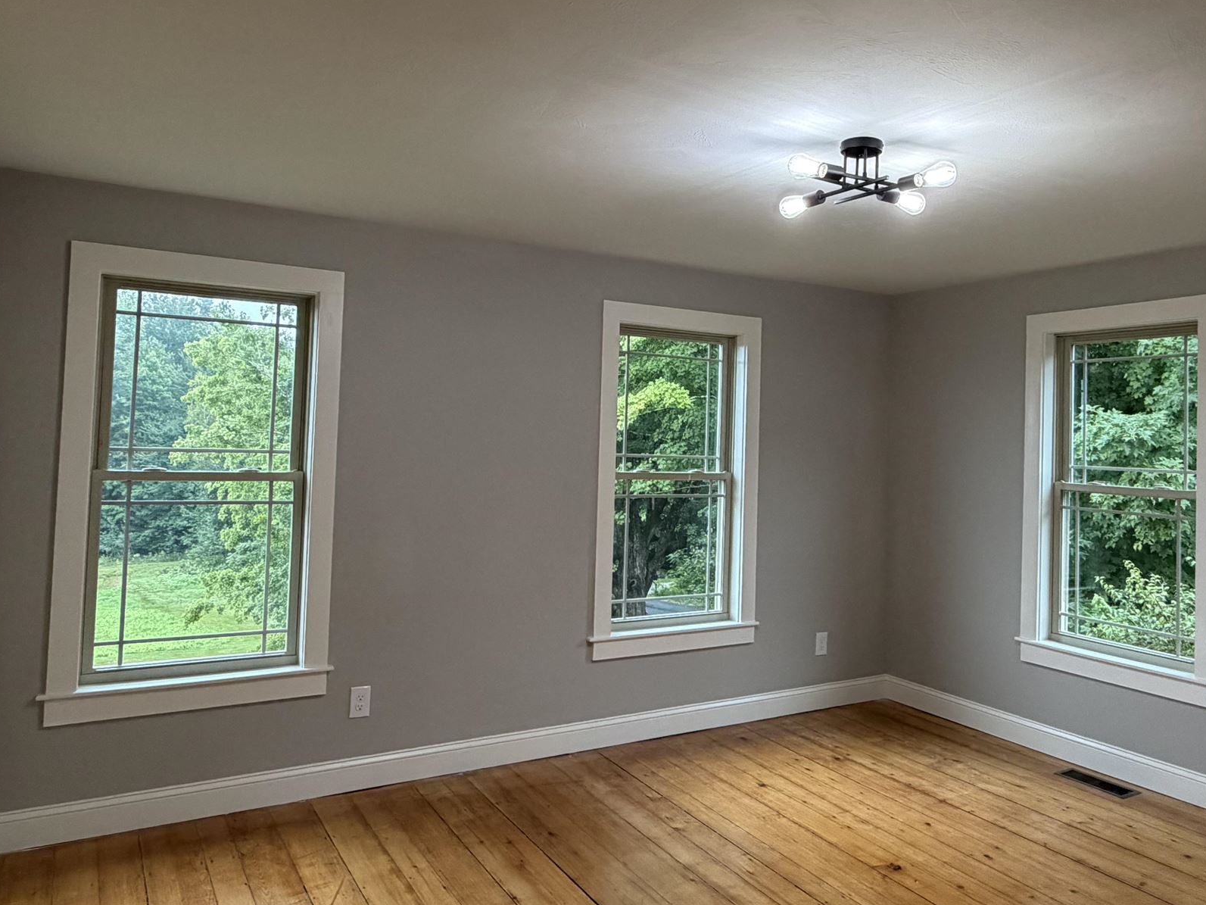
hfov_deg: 65.1
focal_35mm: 27
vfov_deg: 51.3
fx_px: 941
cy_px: 402
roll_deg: -1.3
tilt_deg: +2.2
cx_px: 682
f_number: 2.2
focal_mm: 2.22
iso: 320
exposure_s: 1/120
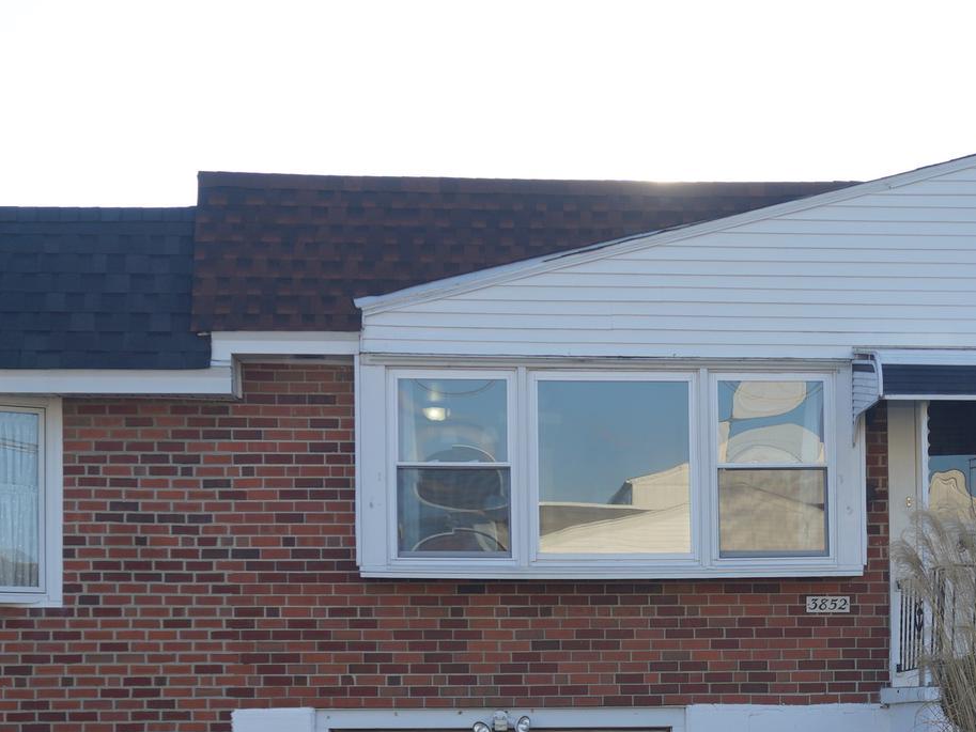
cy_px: 674
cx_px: 803
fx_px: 2369
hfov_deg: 22.9
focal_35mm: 84
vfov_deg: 17.3
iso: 100
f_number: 5
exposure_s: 1/250
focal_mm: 26
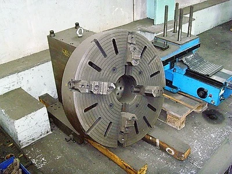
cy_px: 87
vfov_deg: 36.8
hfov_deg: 47.9
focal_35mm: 39
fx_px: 261
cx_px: 116
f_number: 3.5
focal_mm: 6.6
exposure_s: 1/45
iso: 400
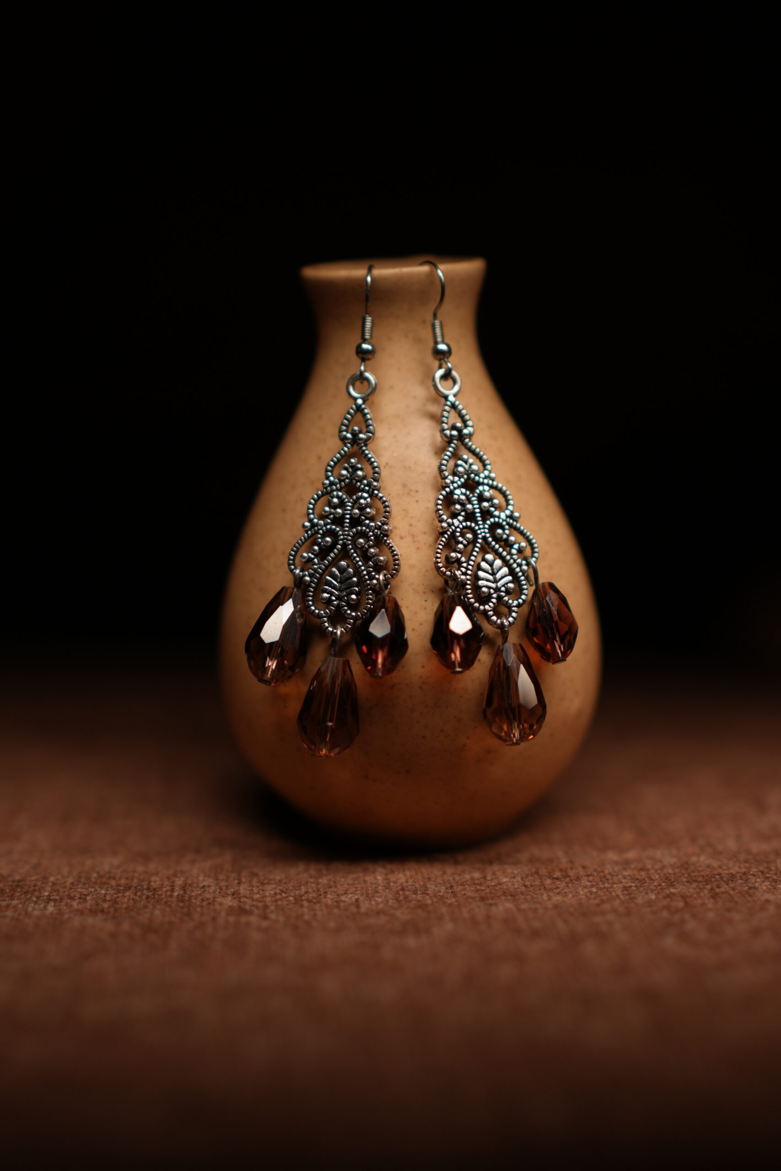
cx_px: 390
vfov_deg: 38.2
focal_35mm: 52
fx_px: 1692
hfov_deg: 26.0
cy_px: 586
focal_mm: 35
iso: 100
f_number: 1.8
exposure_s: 1/100
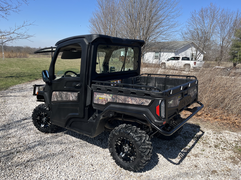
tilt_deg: -9.1
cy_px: 90
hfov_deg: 67.3
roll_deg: -3.1
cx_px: 120
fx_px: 181
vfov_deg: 53.1
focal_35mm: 26
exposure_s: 1/2825
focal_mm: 5.1
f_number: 1.6
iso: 50
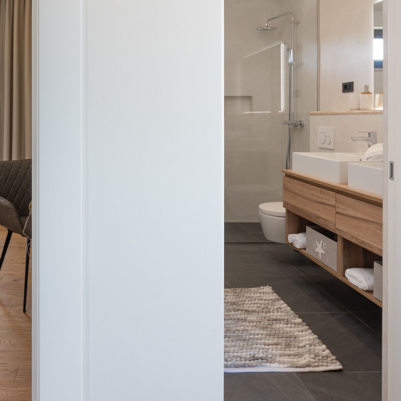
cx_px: 115
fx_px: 433
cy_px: 131
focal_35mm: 33
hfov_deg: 48.4
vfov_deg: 48.8
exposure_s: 1/60
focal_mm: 19
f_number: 7.1
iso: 320
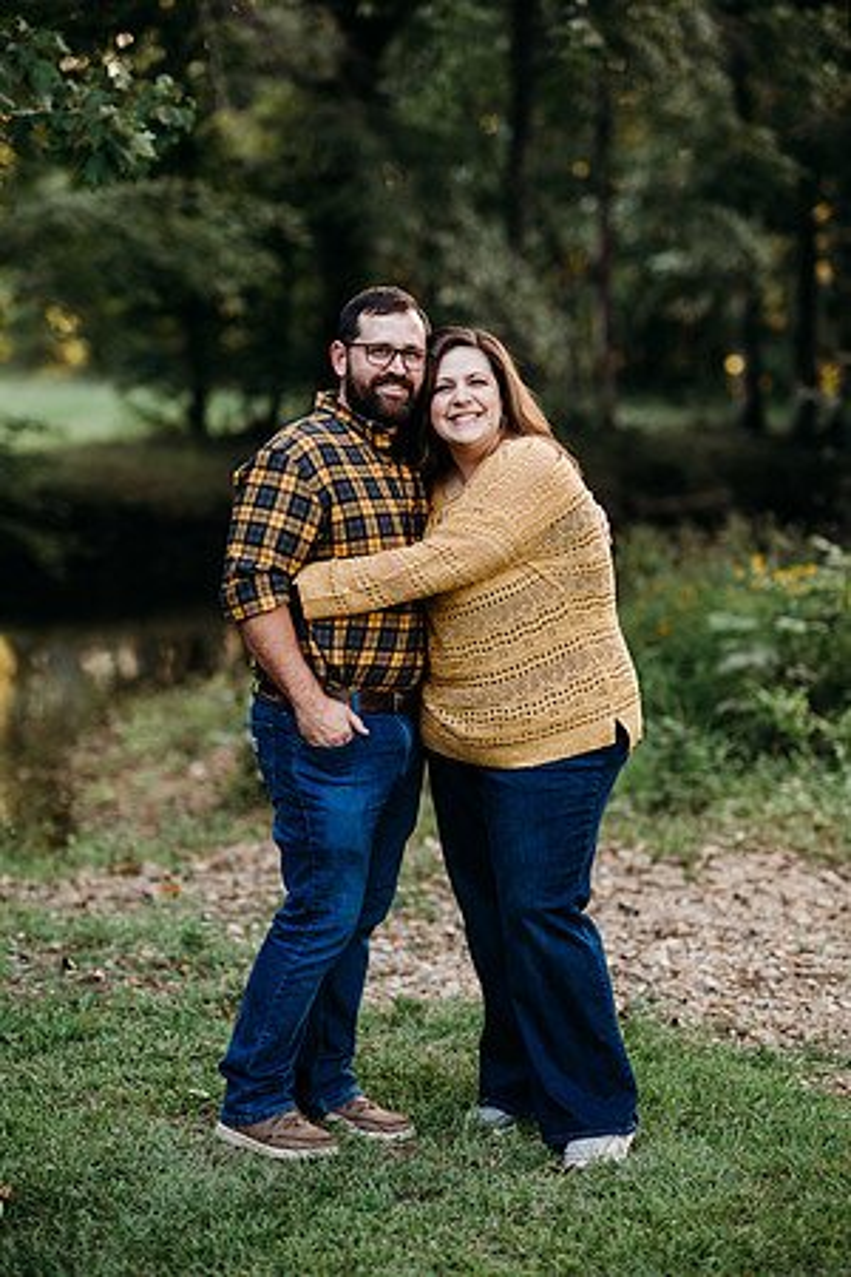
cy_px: 638
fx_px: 3014
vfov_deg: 23.9
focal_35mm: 85
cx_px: 426
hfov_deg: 16.1
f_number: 2.2
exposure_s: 1/200
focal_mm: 85
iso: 125
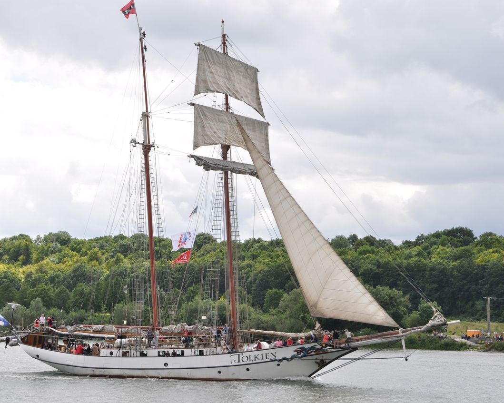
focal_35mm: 102
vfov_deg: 15.1
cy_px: 202
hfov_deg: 18.8
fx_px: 1521
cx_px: 206
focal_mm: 60
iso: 200
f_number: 7.1
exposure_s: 1/250
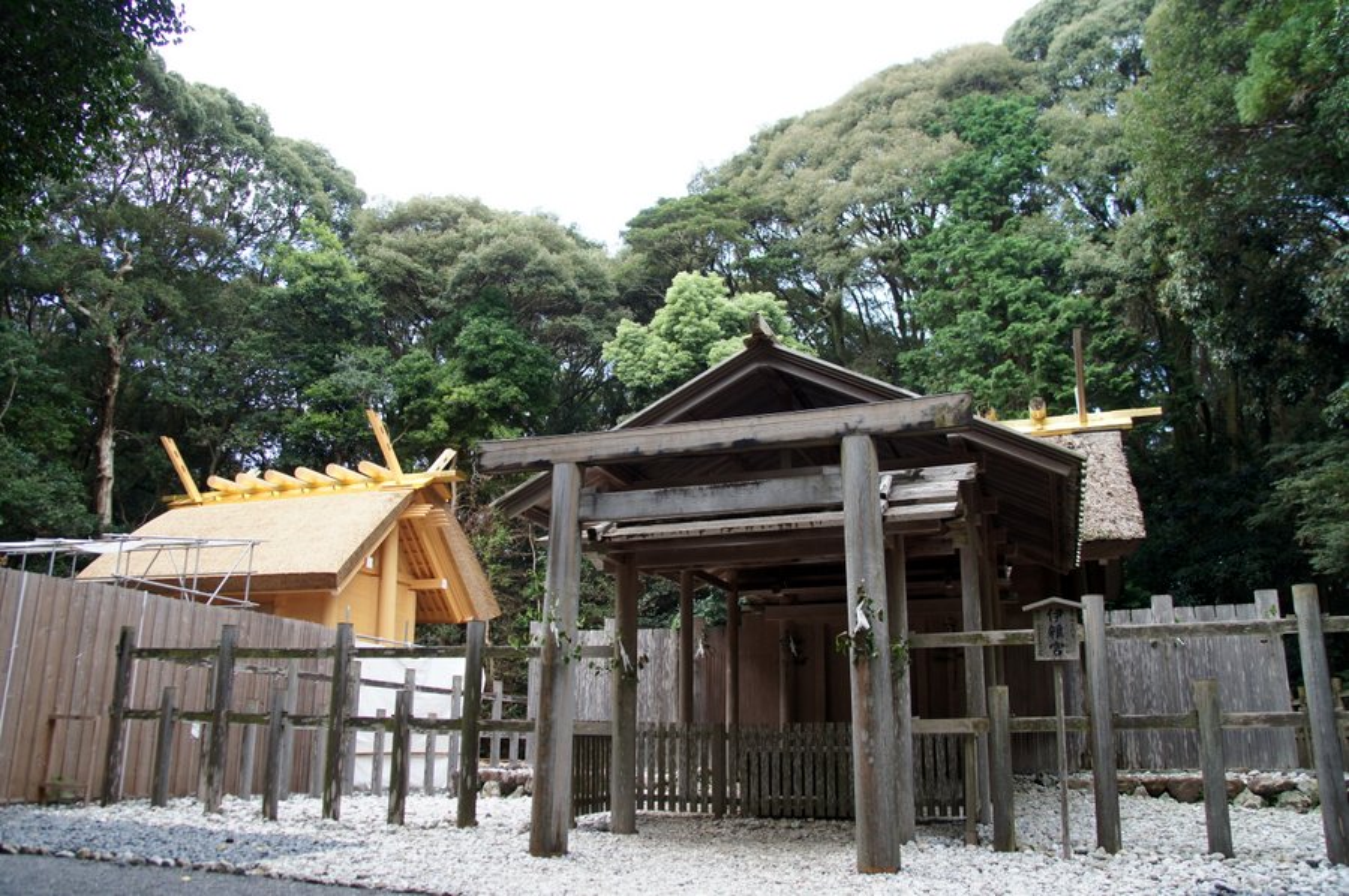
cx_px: 674
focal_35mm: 27
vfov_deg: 47.8
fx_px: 1011
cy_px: 448
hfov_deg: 67.4
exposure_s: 1/250
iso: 250
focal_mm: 18
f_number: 4
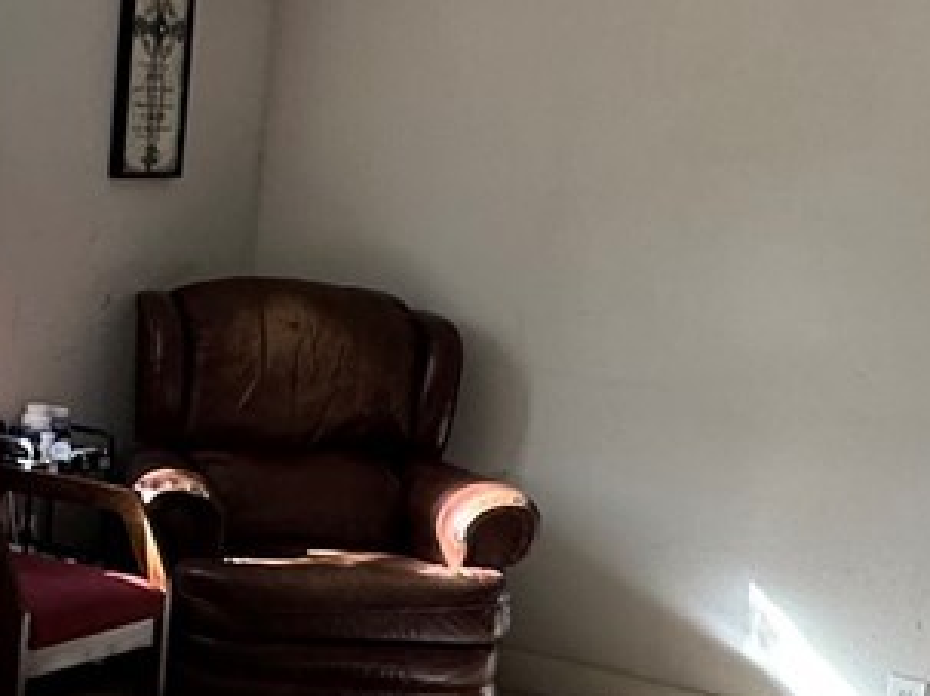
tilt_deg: -4.9
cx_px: -184
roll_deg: -4.0
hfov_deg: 24.0
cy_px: 270
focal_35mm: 74
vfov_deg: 19.9
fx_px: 1987
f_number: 2.2
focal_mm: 2.22
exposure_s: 1/99
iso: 160
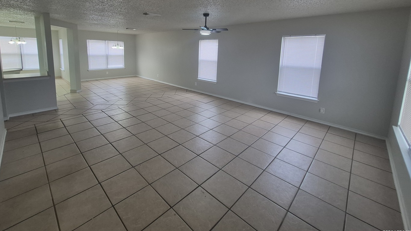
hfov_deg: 102.9
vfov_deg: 68.0
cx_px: 197
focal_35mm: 15
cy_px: 72
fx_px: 163
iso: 125
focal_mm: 1.74
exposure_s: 1/60
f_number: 2.2
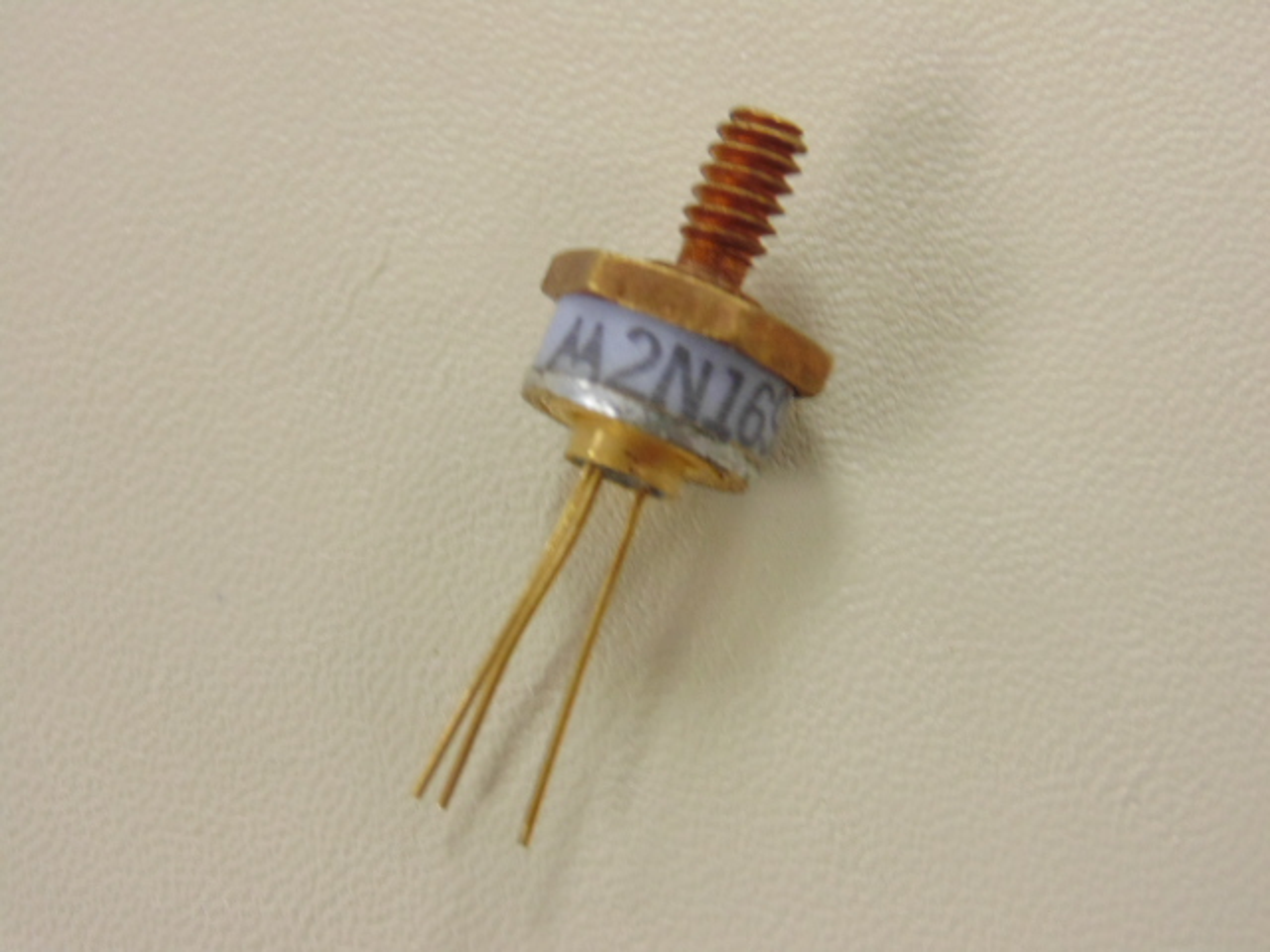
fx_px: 3595
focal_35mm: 98
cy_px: 476
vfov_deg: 15.1
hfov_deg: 20.0
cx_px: 635
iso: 400
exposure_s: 1/30
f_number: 4.6
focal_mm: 17.5
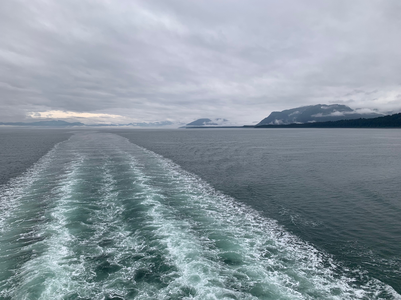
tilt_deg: -4.7
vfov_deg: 53.1
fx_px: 301
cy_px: 150
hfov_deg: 67.3
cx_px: 200
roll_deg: -0.8
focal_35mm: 26
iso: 25
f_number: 1.8
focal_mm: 4.25
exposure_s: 1/312
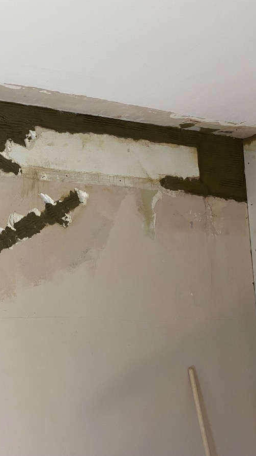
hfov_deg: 28.4
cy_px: 227
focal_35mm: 38
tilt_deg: +5.3
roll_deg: -0.2
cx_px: -24
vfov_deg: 52.8
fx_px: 459
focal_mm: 4.25
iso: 100
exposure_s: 1/50
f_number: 1.8
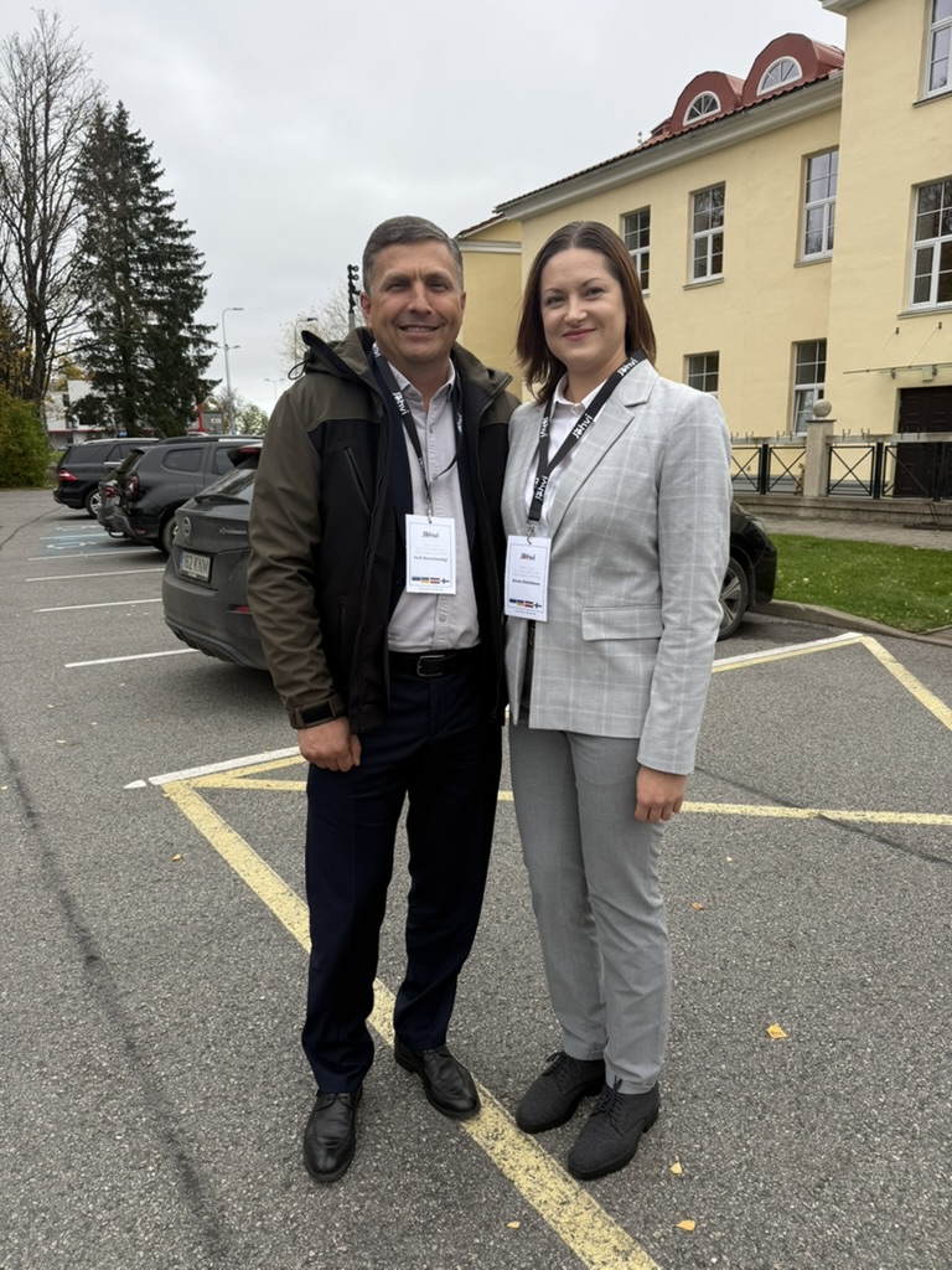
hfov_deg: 56.8
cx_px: 476
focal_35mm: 24
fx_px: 880
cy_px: 635
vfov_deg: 71.6
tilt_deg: -11.2
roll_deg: +0.7
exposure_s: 1/765
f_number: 1.78
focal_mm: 6.76
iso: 80
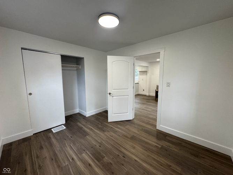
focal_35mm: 14
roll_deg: -0.1
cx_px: 116
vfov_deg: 85.7
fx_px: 94
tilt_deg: -6.4
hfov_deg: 102.1
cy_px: 88
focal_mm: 2.22
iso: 160
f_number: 2.2
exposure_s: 1/120
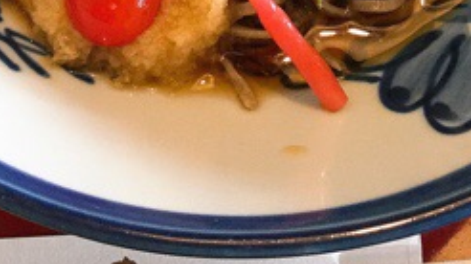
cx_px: 234
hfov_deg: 24.2
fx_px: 1098
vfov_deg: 13.0
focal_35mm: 88
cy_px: -122
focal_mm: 3.3
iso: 125
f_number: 2.4
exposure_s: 1/30
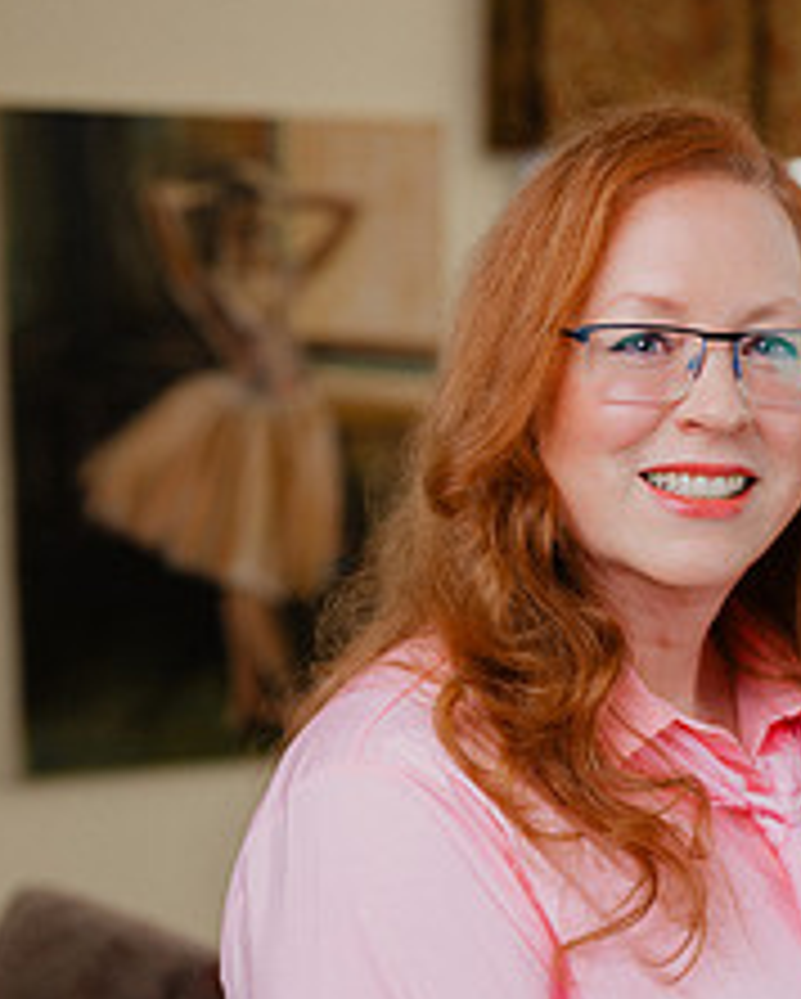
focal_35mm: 95
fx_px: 2811
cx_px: 644
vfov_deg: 20.0
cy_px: 770
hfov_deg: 16.1
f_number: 2.8
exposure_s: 1/50
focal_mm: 50
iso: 80
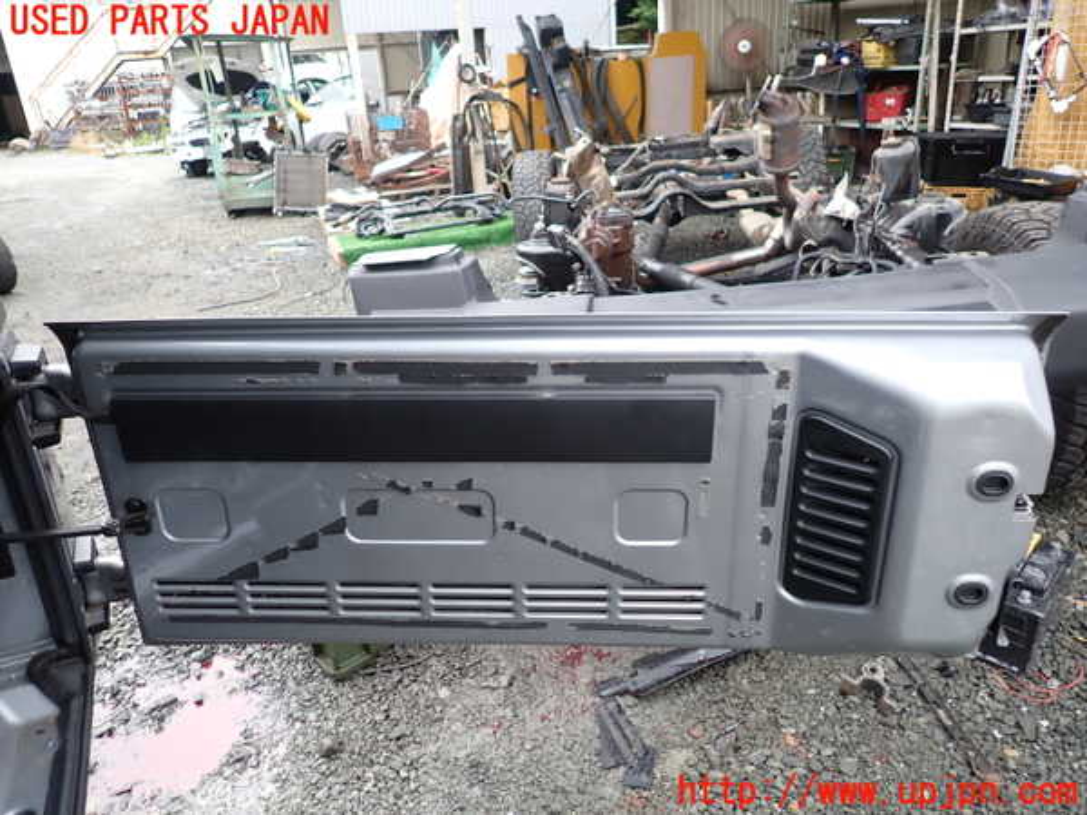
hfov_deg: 69.4
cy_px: 408
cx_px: 544
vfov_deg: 54.9
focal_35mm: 25
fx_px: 785
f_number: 2
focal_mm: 4.5
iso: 100
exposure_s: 1/60
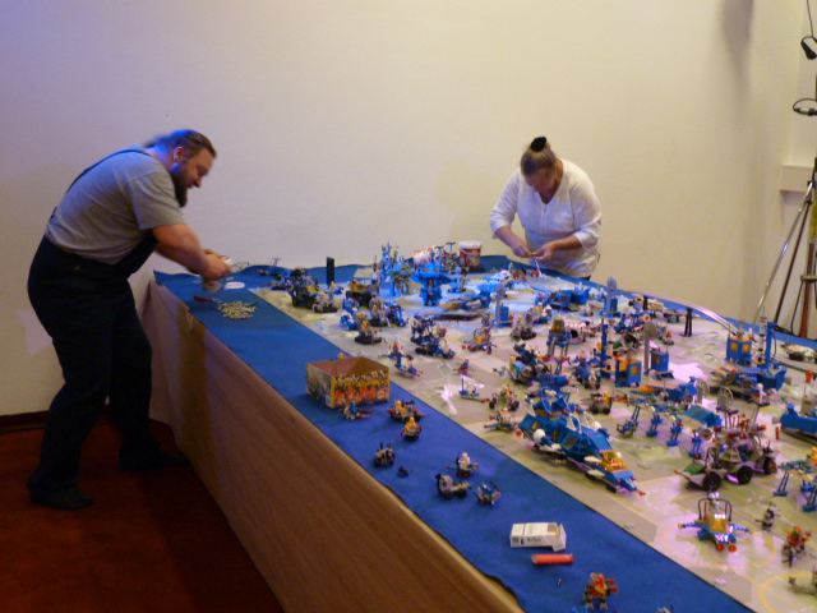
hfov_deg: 46.8
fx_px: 944
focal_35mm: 40
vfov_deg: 36.0
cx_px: 408
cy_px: 306
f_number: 3.6
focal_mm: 6.5
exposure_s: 1/20
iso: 400
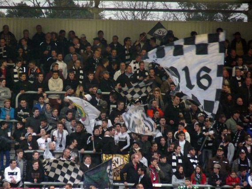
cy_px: 94
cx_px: 126
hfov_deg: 4.8
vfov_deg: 3.6
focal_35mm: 414
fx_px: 3013
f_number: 3.8
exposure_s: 1/125
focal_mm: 73.6
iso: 800
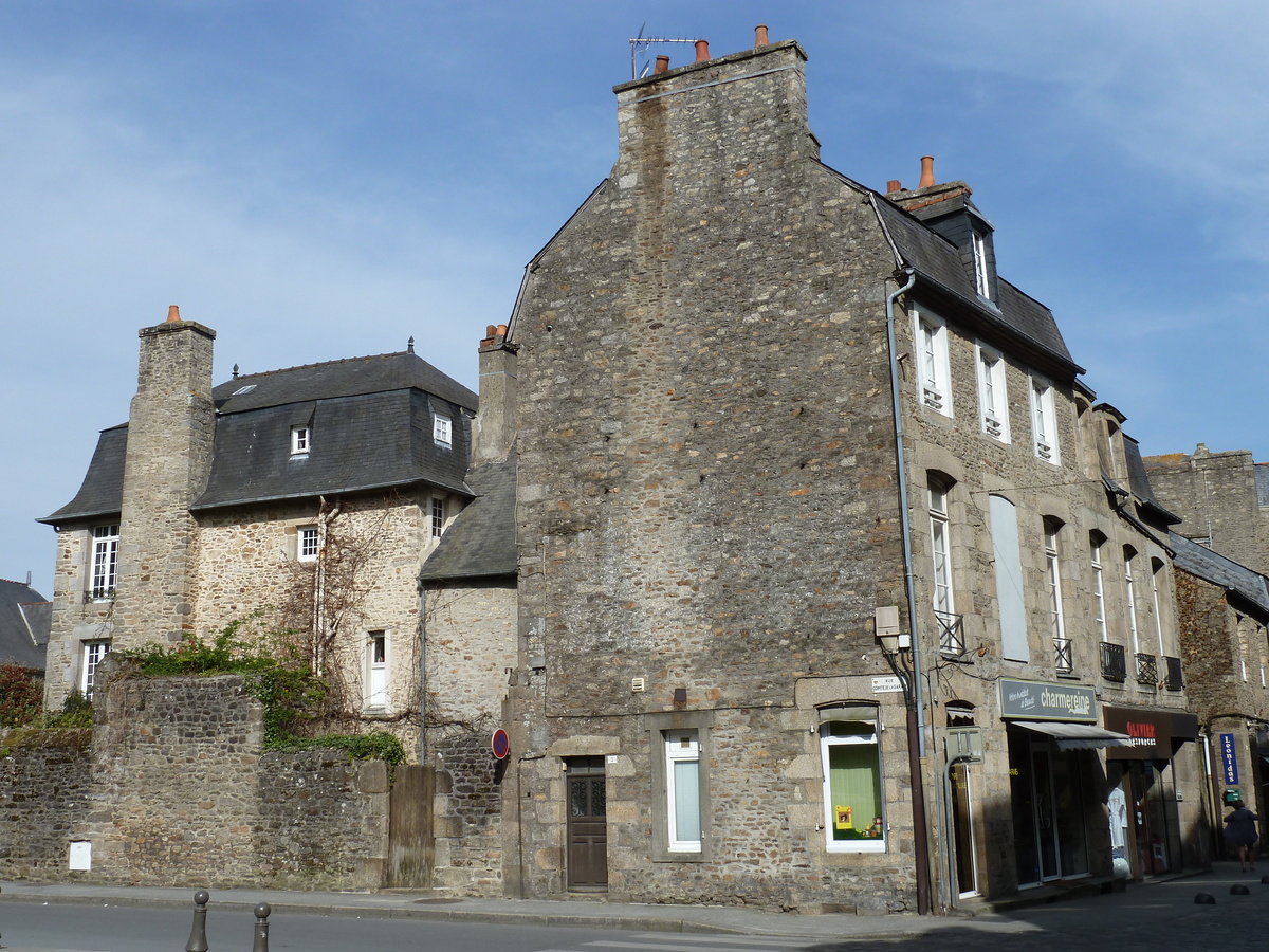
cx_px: 634
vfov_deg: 38.7
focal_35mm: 37
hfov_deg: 50.1
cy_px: 476
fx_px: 1356
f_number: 5
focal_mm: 6.1
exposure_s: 1/500
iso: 80
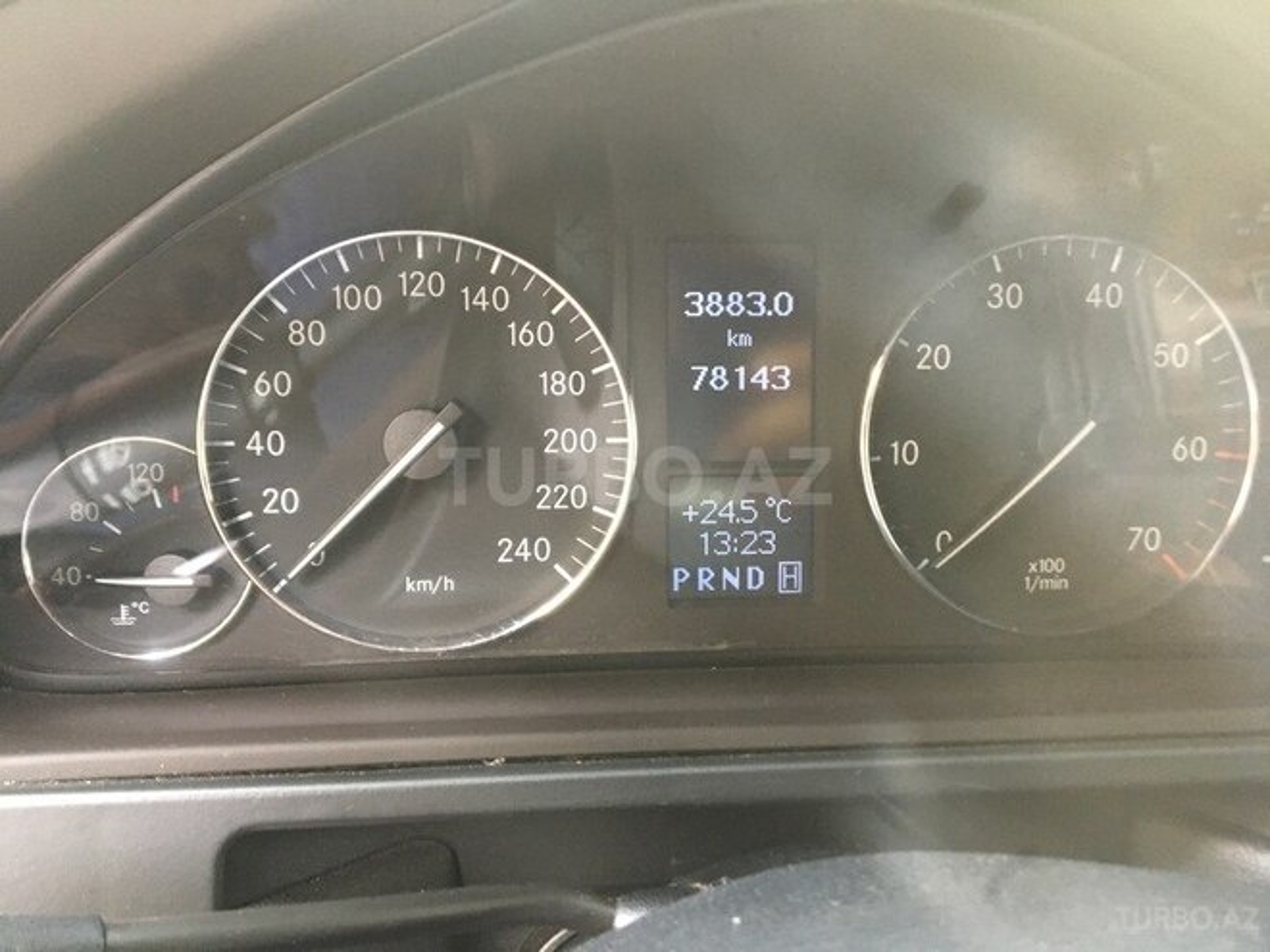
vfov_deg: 48.2
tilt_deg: -26.3
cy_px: 476
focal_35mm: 29
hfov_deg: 61.7
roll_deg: -2.5
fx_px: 1064
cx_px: 635
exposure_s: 1/20
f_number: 2.2
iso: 200
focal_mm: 4.15
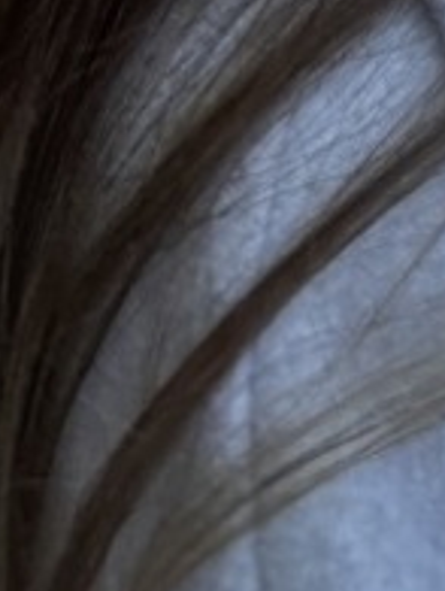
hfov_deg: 9.9
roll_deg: -1.4
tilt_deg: -11.7
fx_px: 2238
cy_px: -917
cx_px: 1090
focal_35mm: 131
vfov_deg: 11.7
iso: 200
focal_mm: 6.76
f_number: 1.78
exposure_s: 1/221
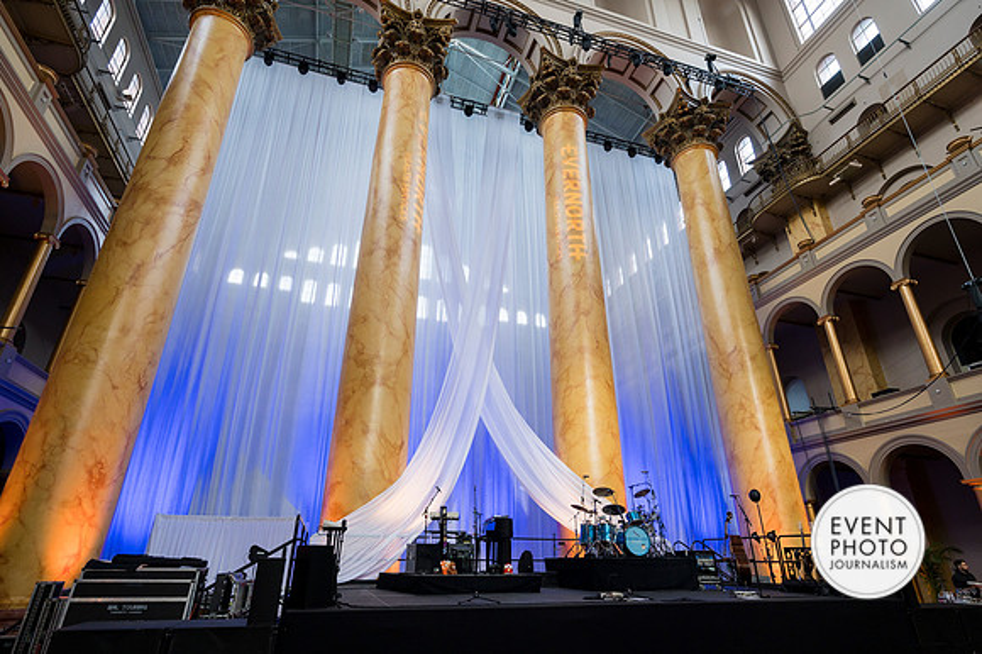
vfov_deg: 66.7
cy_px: 325
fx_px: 496
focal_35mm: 18
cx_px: 491
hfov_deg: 89.4
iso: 800
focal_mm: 17.5
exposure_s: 1/100
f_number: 5
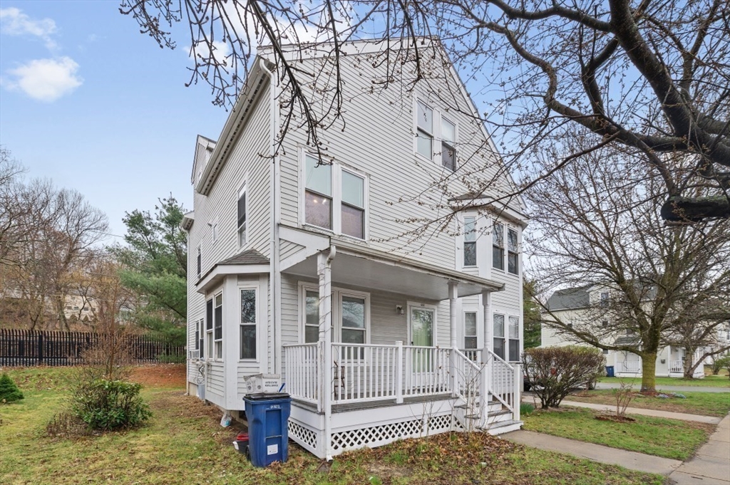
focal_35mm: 14
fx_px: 284
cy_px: 242
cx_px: 365
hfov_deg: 104.3
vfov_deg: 81.1
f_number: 8
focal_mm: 14
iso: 200
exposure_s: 1/125
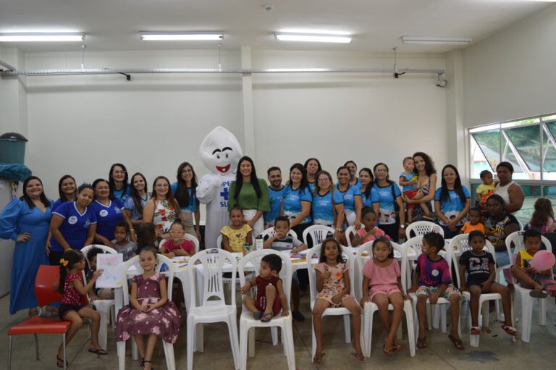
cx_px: 278
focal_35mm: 27
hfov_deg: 67.4
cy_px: 185
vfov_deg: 47.9
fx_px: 417
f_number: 4
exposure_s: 1/60
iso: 400
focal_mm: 18
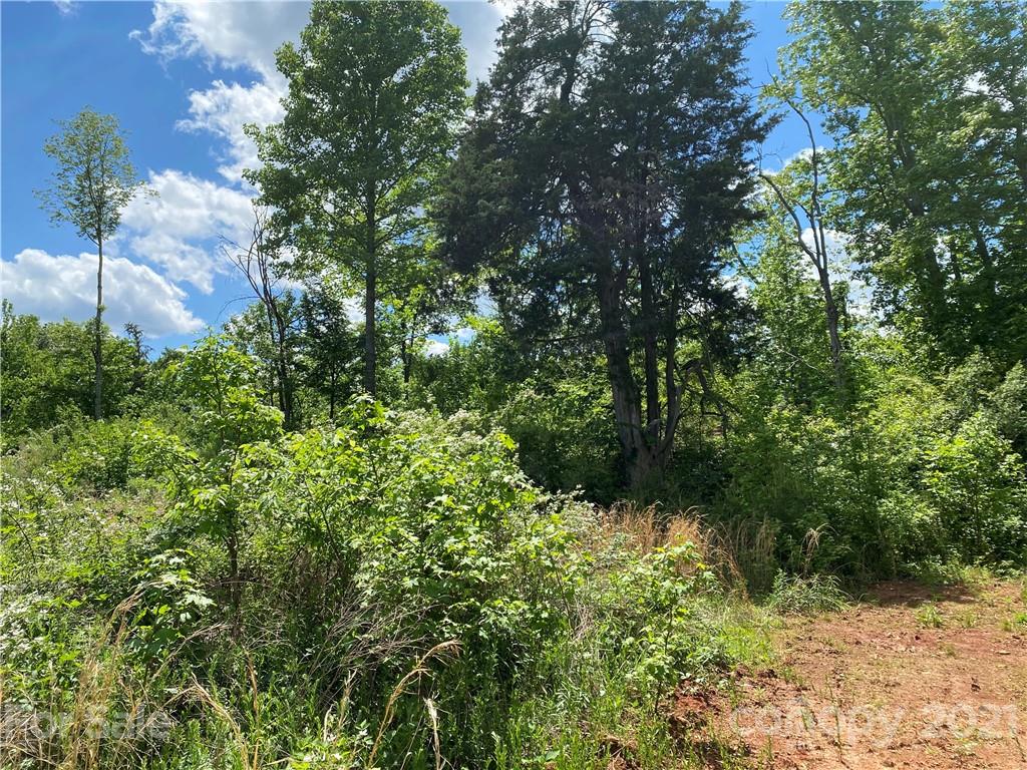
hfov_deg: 67.3
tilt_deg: +7.2
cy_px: 385
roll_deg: +4.2
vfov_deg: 53.1
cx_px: 514
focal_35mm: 26
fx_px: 771
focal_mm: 4.25
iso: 32
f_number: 1.8
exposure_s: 1/2066
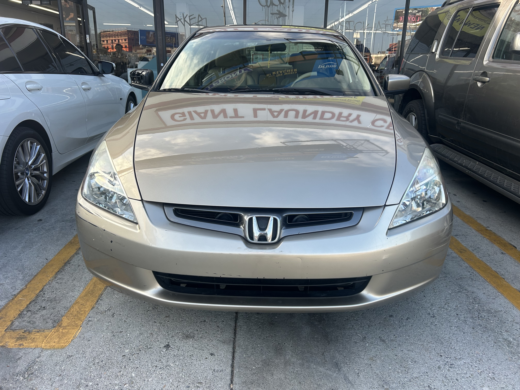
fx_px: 391
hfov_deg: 67.3
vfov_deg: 53.1
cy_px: 195
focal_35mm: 26
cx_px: 260
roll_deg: -0.6
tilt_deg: -17.2
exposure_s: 1/683
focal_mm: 5.7
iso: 50
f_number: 1.5
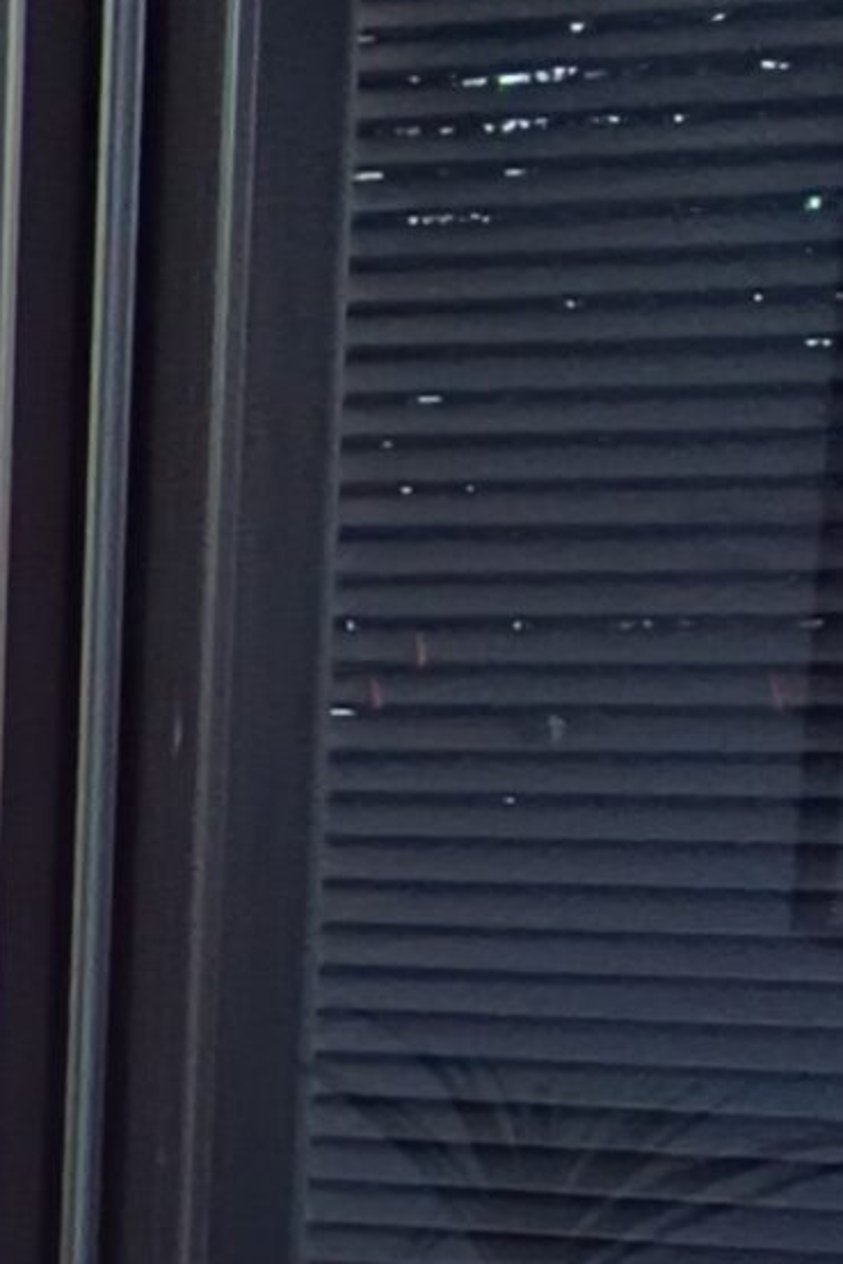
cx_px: -1266
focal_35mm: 77
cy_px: 917
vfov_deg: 26.0
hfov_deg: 12.9
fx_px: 2703
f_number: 2.2
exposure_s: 1/275
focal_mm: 1.66
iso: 50
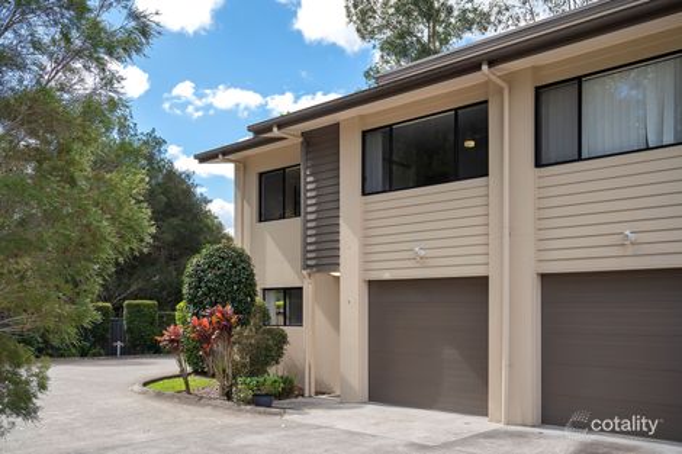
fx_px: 615
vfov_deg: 40.5
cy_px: 227
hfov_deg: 58.0
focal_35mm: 32
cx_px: 341
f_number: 5.6
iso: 100
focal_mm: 32.5
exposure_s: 1/250
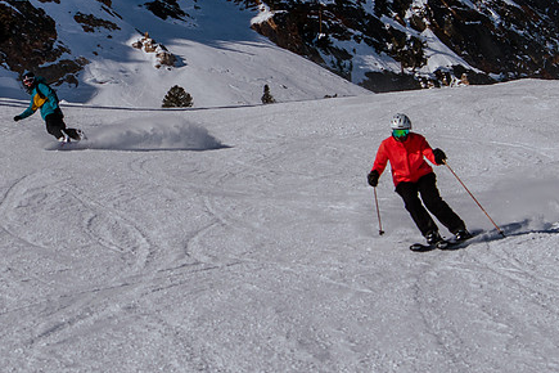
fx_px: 2671
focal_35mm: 172
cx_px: 137
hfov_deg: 11.9
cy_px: 41
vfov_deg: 8.0
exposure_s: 1/3200
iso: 200
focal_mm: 46
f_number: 5.6
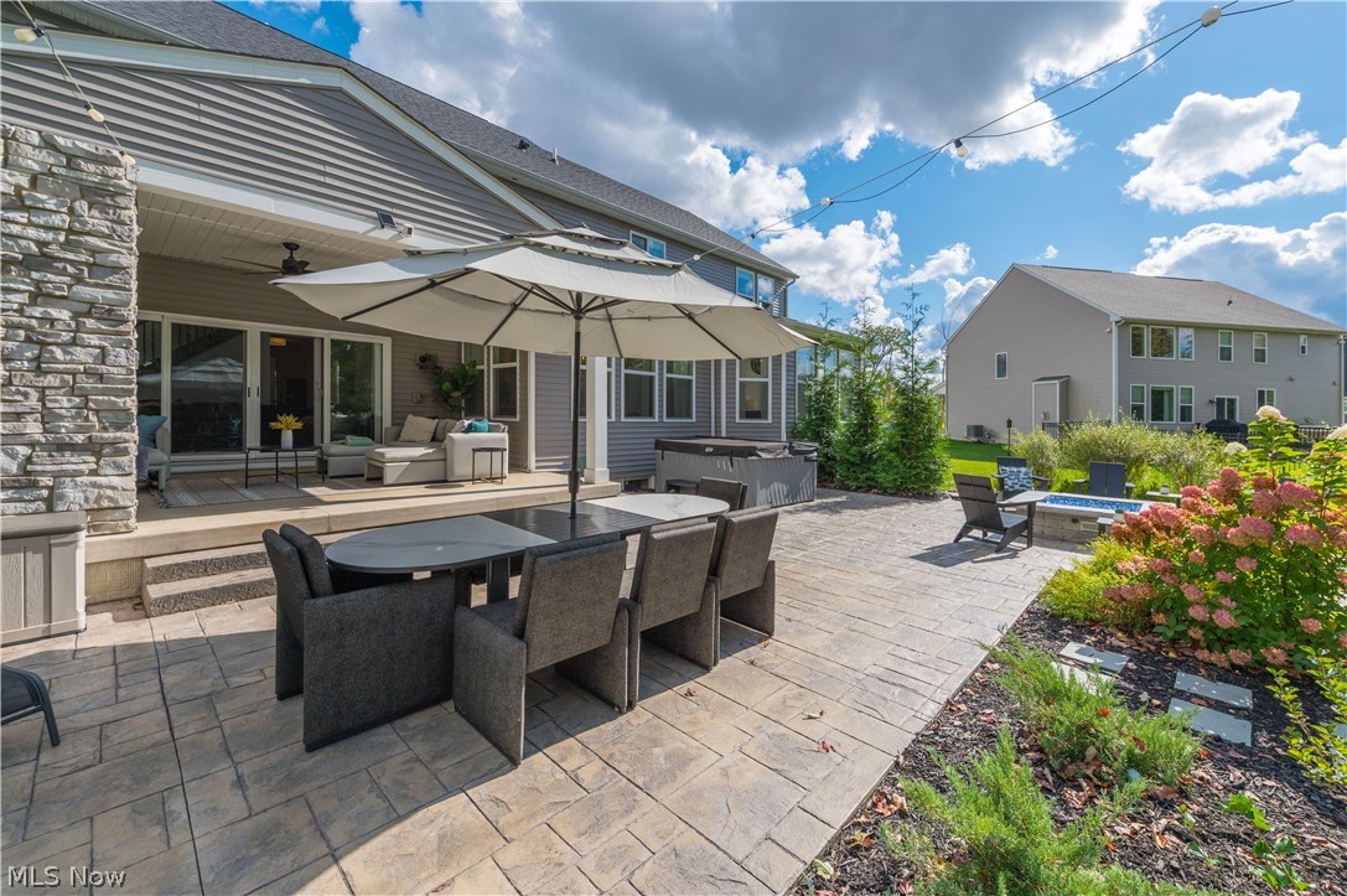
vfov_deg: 81.1
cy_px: 448
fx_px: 523
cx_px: 674
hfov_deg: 104.3
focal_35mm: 14
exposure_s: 1/1600
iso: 200
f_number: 8
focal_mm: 14
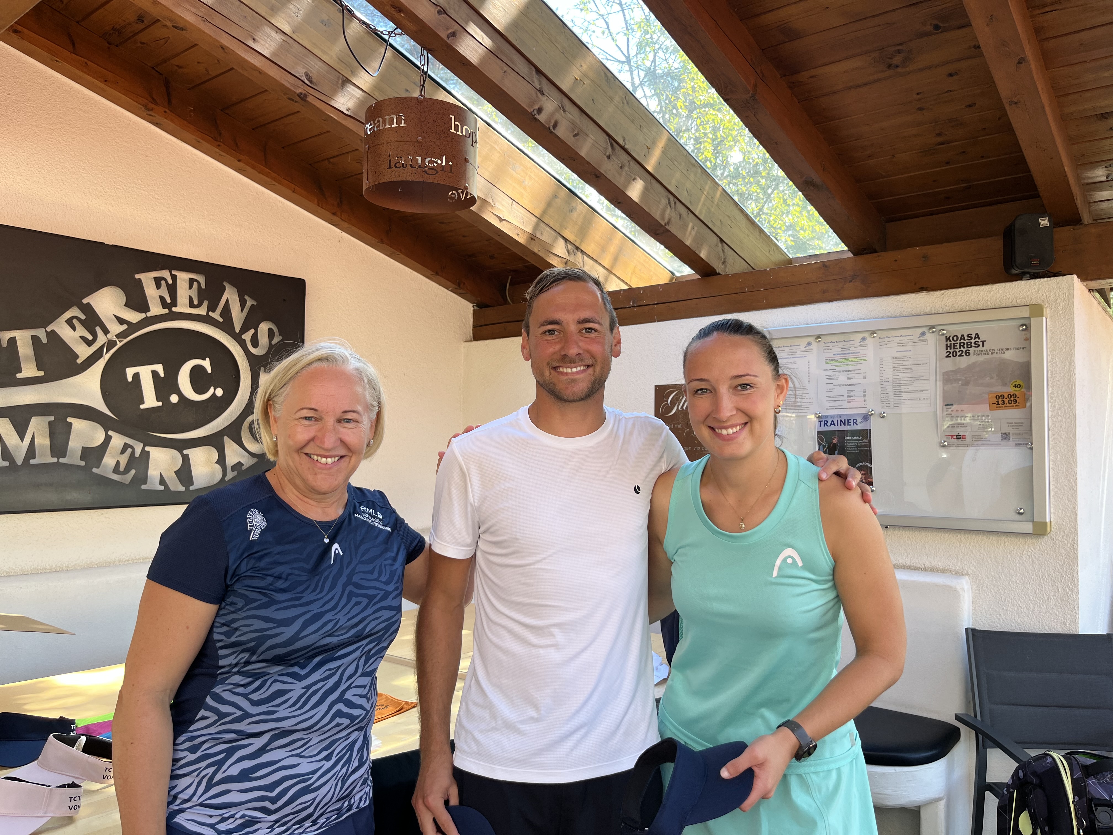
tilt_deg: +1.5
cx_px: 556
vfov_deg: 53.1
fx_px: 836
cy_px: 418
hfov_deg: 67.3
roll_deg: -0.7
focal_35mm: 26
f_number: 1.6
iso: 32
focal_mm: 5.1
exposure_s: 1/124
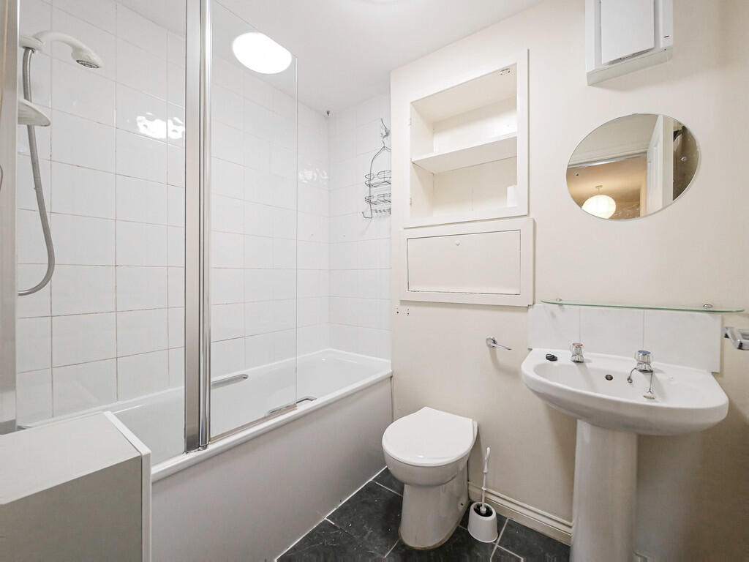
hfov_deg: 102.1
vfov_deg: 85.7
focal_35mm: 14
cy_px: 281
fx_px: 303
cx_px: 374
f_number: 4
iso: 1600
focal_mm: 7
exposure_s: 1/60
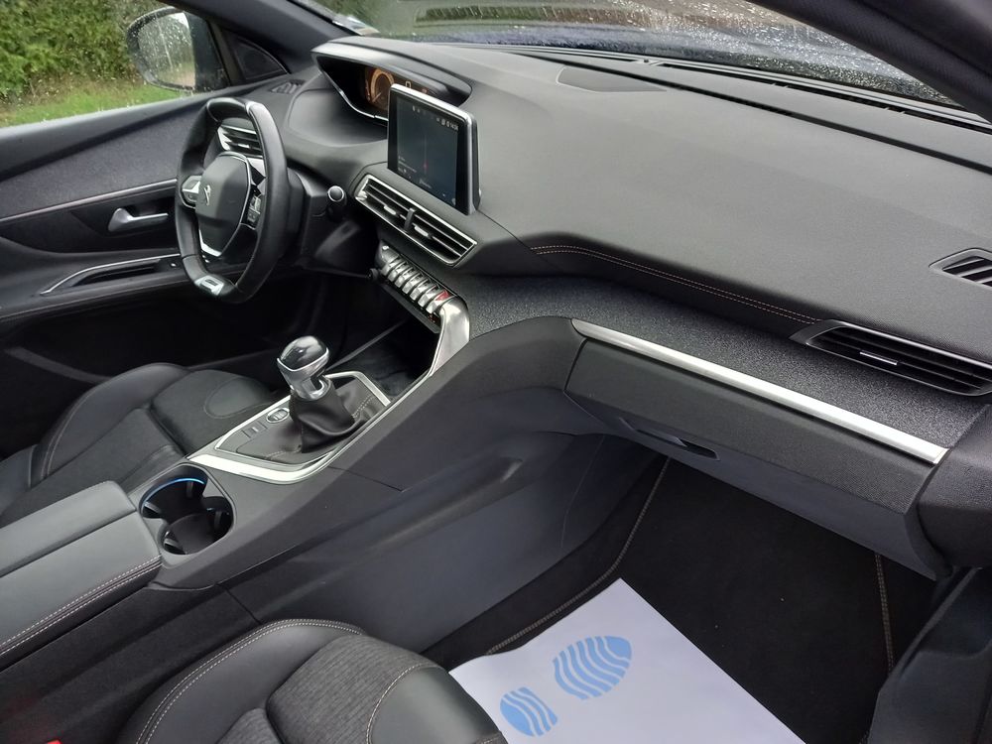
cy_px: 372
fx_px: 716
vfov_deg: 54.9
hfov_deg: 69.4
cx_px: 496
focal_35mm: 25
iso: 200
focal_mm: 4.6
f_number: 2
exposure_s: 1/24
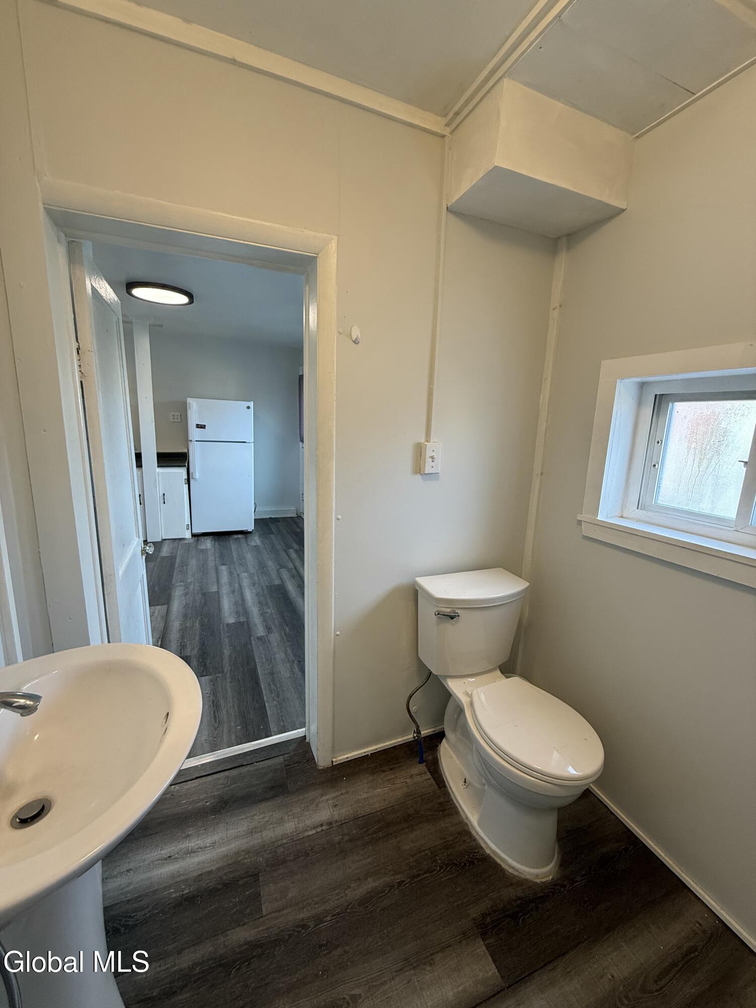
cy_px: 504
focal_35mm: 14
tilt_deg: -9.5
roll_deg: -1.5
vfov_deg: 102.1
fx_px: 408
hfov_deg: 85.7
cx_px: 378
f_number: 2.2
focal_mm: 2.22
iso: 125
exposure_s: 1/120
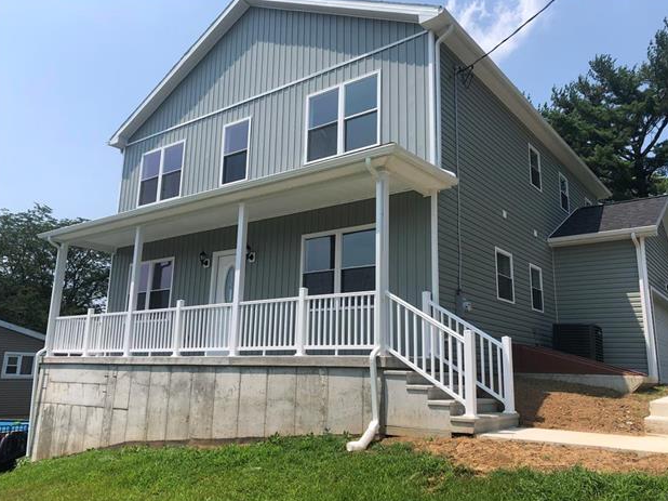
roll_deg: -2.9
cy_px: 251
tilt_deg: +12.6
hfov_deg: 61.7
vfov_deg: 48.2
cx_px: 336
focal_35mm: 29
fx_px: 559
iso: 20
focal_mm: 3.99
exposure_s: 1/2404
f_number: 1.8
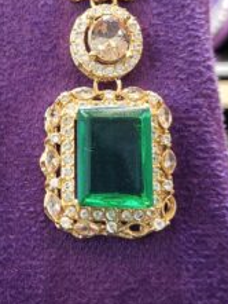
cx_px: 8
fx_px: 614
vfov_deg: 27.6
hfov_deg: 20.5
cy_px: 100
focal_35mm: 70
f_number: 1.8
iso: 800
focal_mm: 3.98
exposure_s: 1/50
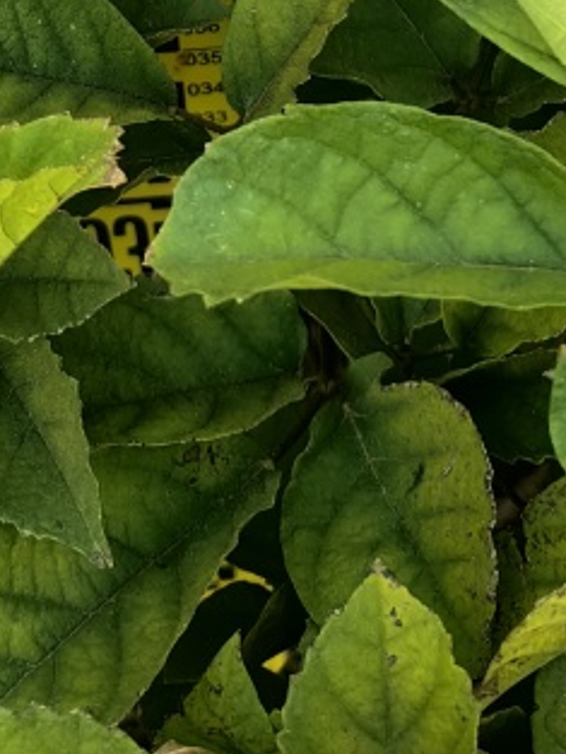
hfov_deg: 16.1
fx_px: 2004
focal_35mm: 92
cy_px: -469
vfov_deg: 18.2
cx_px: 222
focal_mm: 5.75
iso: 50
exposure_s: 1/612
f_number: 2
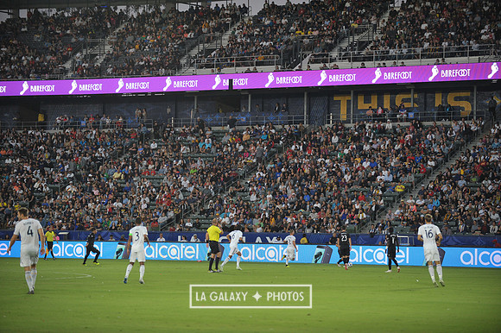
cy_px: 166
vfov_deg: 11.0
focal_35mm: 125
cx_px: 250
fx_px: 1739
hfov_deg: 16.4
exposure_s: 1/1000
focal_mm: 125
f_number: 2.8
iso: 1250
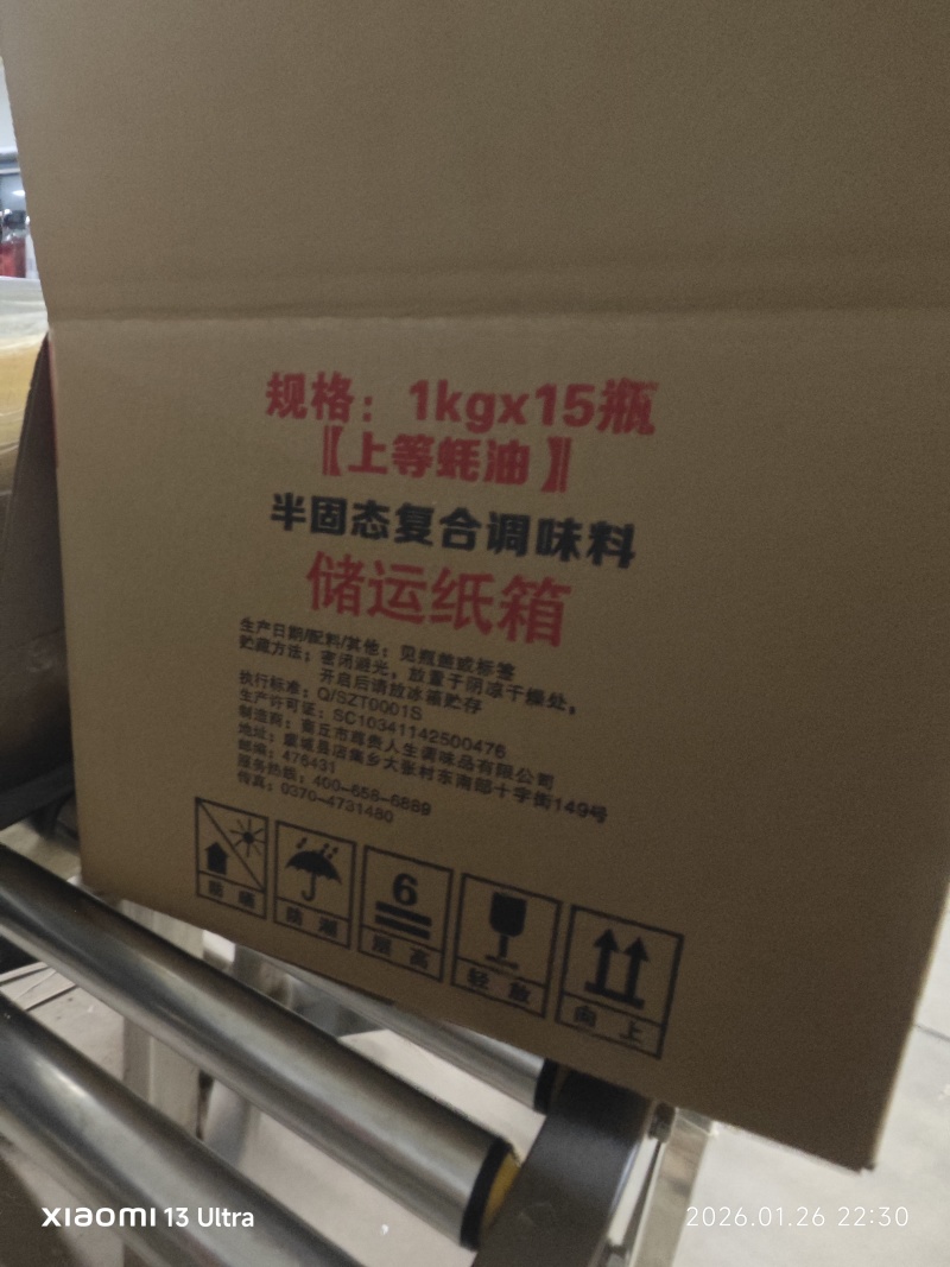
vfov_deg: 73.9
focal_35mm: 23
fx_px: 842
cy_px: 634
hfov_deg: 58.9
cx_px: 475
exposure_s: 1/16.7
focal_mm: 2.03
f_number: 1.8
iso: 500
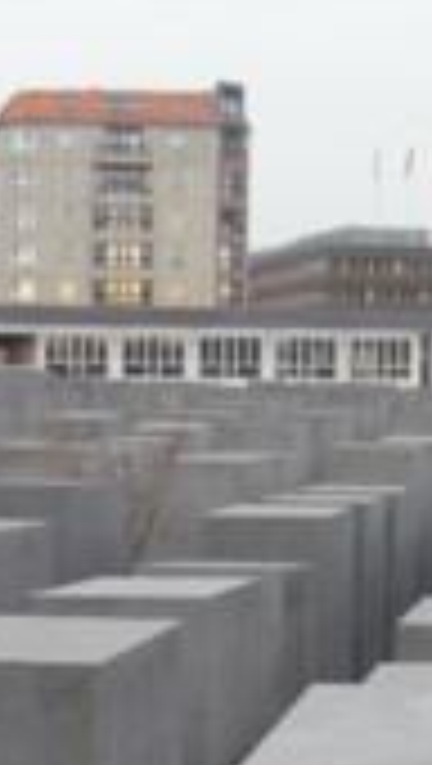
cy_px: 657
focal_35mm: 141
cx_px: 122
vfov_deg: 15.1
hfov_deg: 8.6
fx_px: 2863
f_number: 3.5
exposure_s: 1/60
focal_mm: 8.1
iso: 125
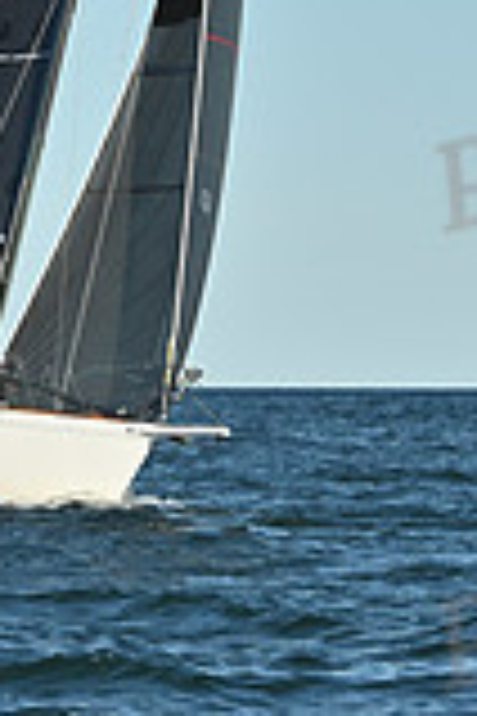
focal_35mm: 438
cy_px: -54
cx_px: 205
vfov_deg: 4.7
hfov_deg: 3.1
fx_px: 8705
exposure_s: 1/1250
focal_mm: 120
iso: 320
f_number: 9
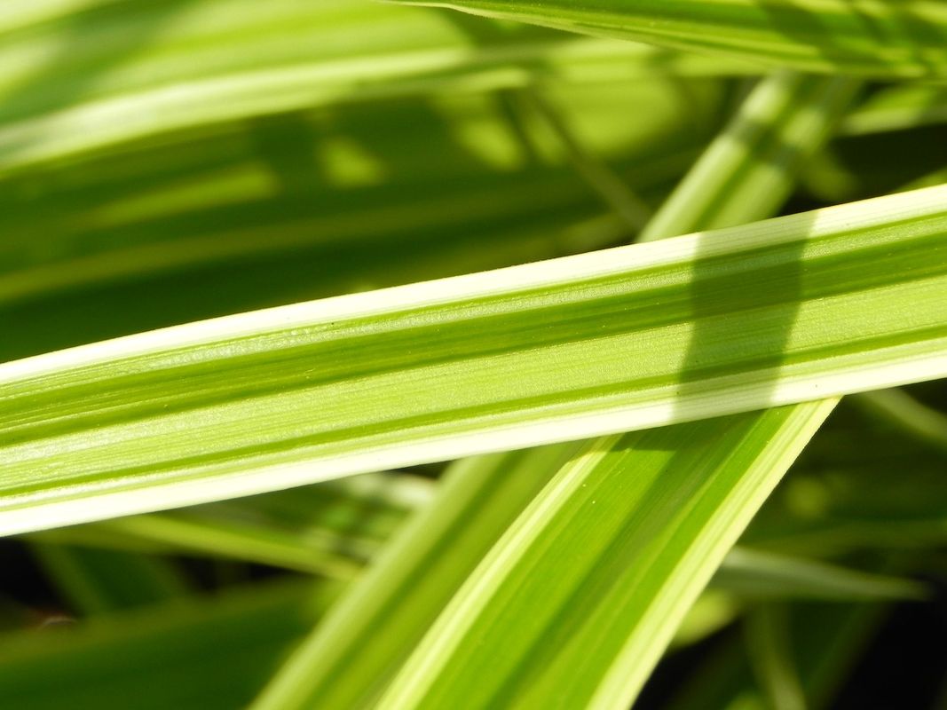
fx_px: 3529
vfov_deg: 11.5
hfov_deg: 15.3
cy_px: 355
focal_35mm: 129
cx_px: 474
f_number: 6.3
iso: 160
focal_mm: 23
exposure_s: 1/250
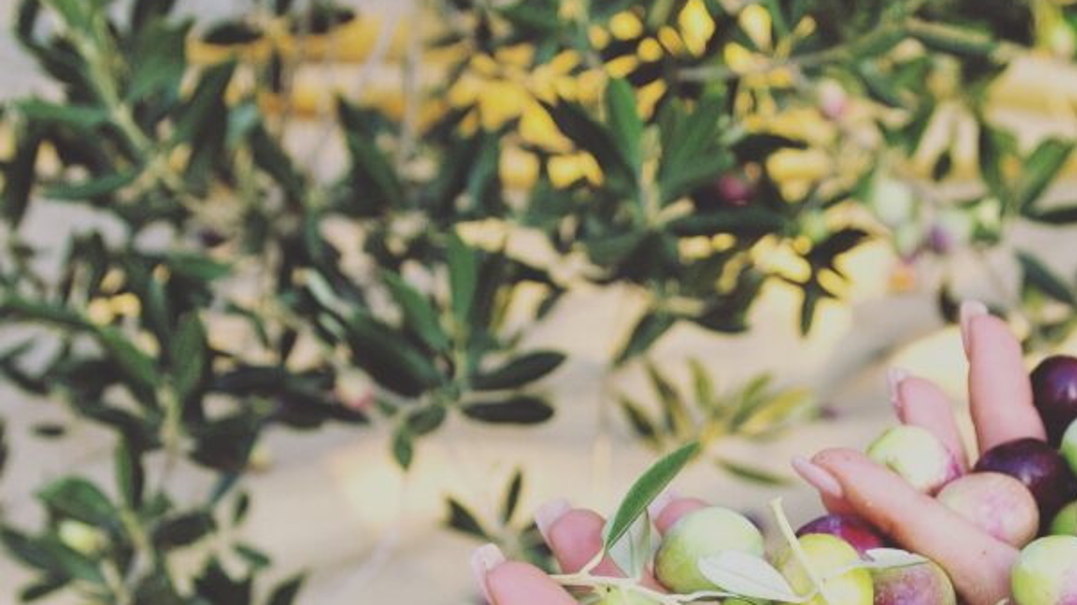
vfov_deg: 16.0
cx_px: 743
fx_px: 2113
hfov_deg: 28.4
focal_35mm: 74
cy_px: 577
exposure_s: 1/60
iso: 125
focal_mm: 20
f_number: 4.1
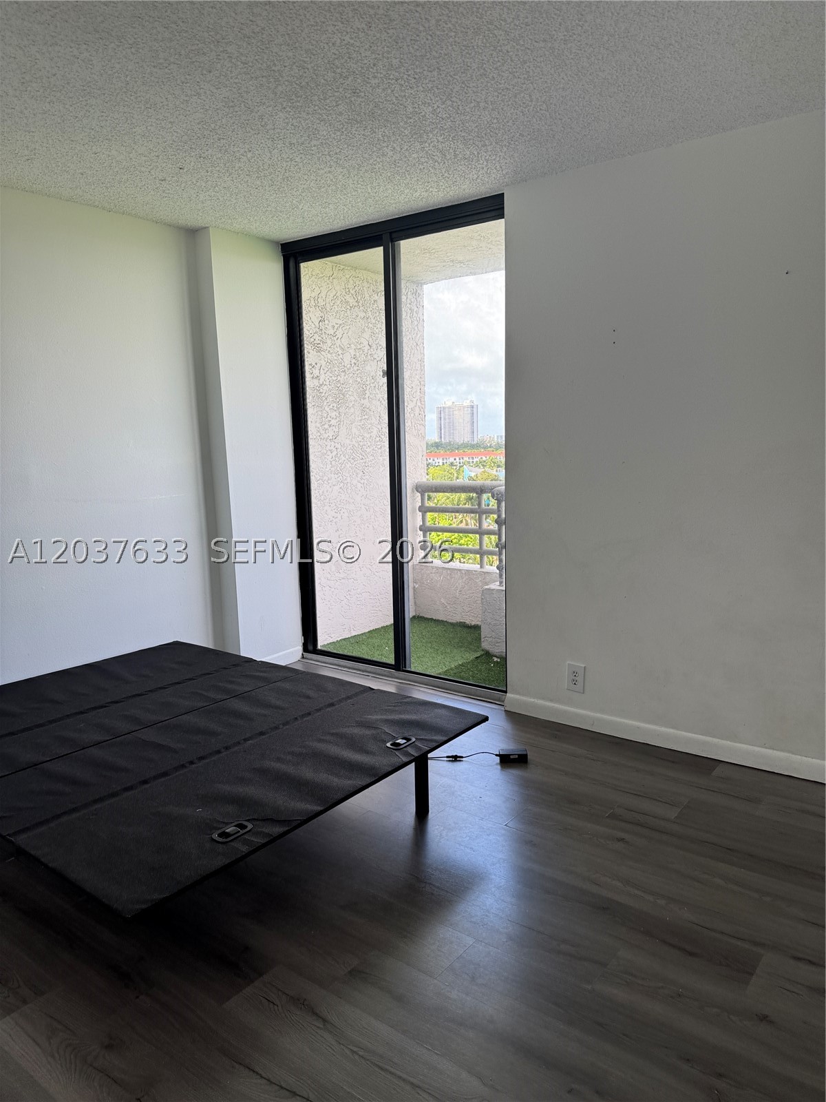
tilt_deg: -7.3
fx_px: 764
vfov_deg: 71.6
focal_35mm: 24
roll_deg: +1.8
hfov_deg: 56.8
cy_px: 551
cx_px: 413
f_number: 1.78
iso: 64
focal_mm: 6.76
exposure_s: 1/166
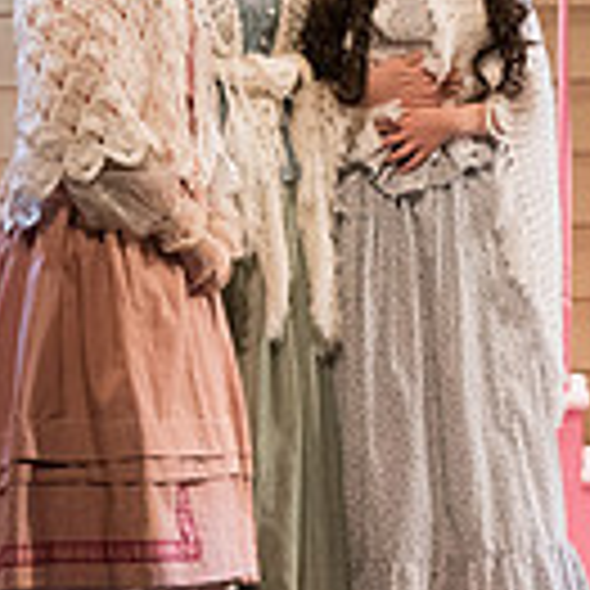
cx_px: 1103
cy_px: 200
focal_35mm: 459
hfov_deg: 3.8
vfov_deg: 3.8
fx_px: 8851
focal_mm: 122
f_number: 4
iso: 5000
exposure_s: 1/400
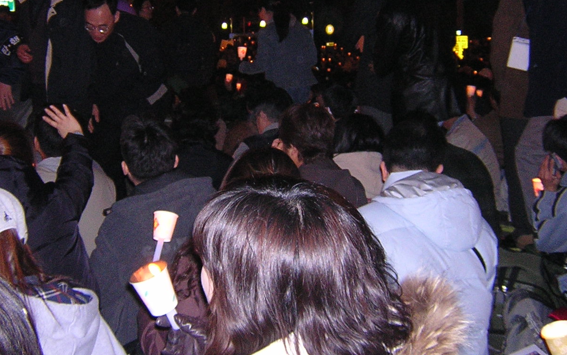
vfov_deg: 25.2
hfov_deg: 39.5
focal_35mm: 51
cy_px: 109
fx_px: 788
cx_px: 256
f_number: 2.6
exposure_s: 1/60.1
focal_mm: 4.7
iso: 388
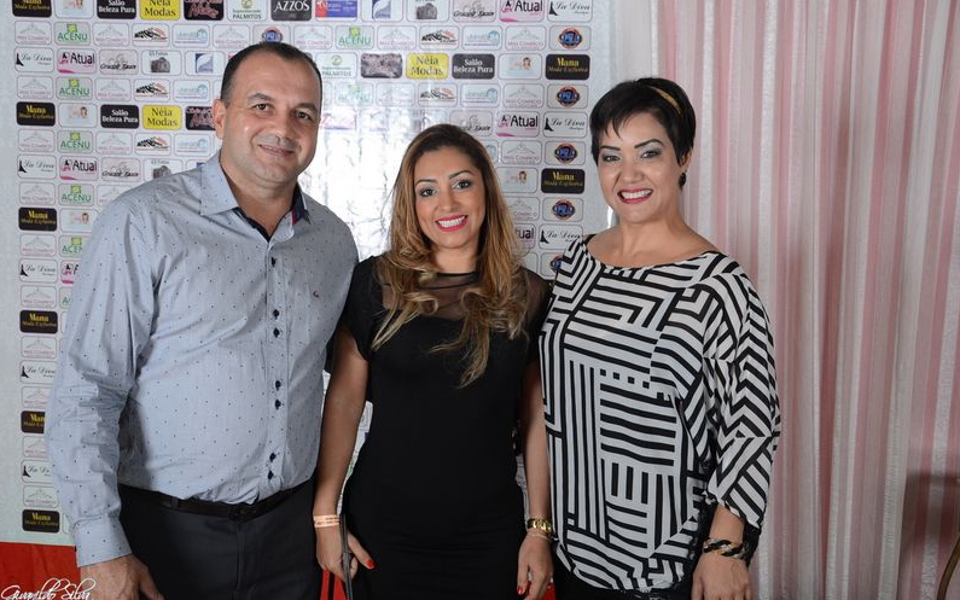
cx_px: 478
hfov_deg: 46.2
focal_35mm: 43
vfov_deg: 29.9
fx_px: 1125
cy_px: 313
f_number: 5
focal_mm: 28
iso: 400
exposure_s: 1/200
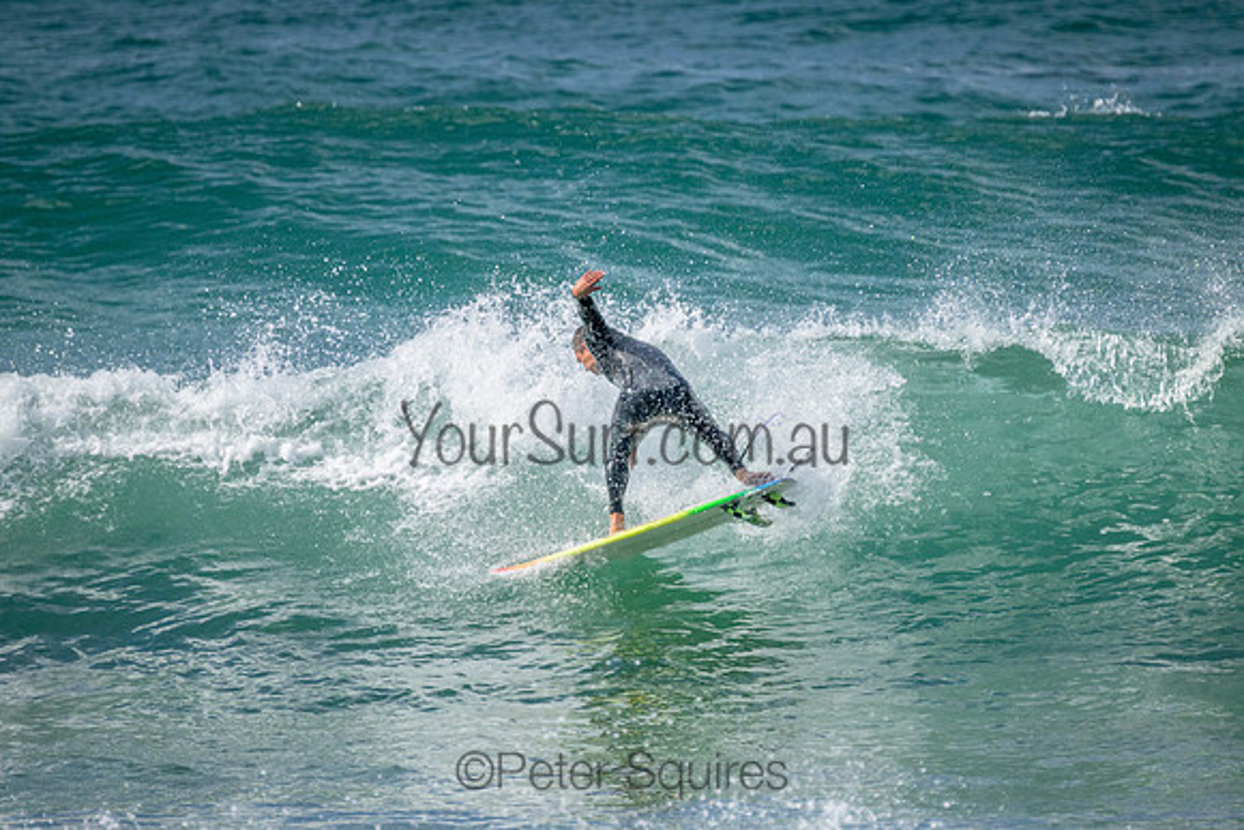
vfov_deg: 1.7
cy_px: 415
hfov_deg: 2.6
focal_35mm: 800
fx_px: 27650
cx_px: 622
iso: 2200
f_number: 11
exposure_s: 1/1250
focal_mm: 800
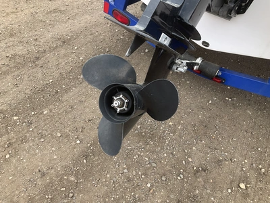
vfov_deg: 48.2
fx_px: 226
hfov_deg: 61.7
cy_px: 102
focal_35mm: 29
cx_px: 135
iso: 20
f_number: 1.8
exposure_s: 1/192
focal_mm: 3
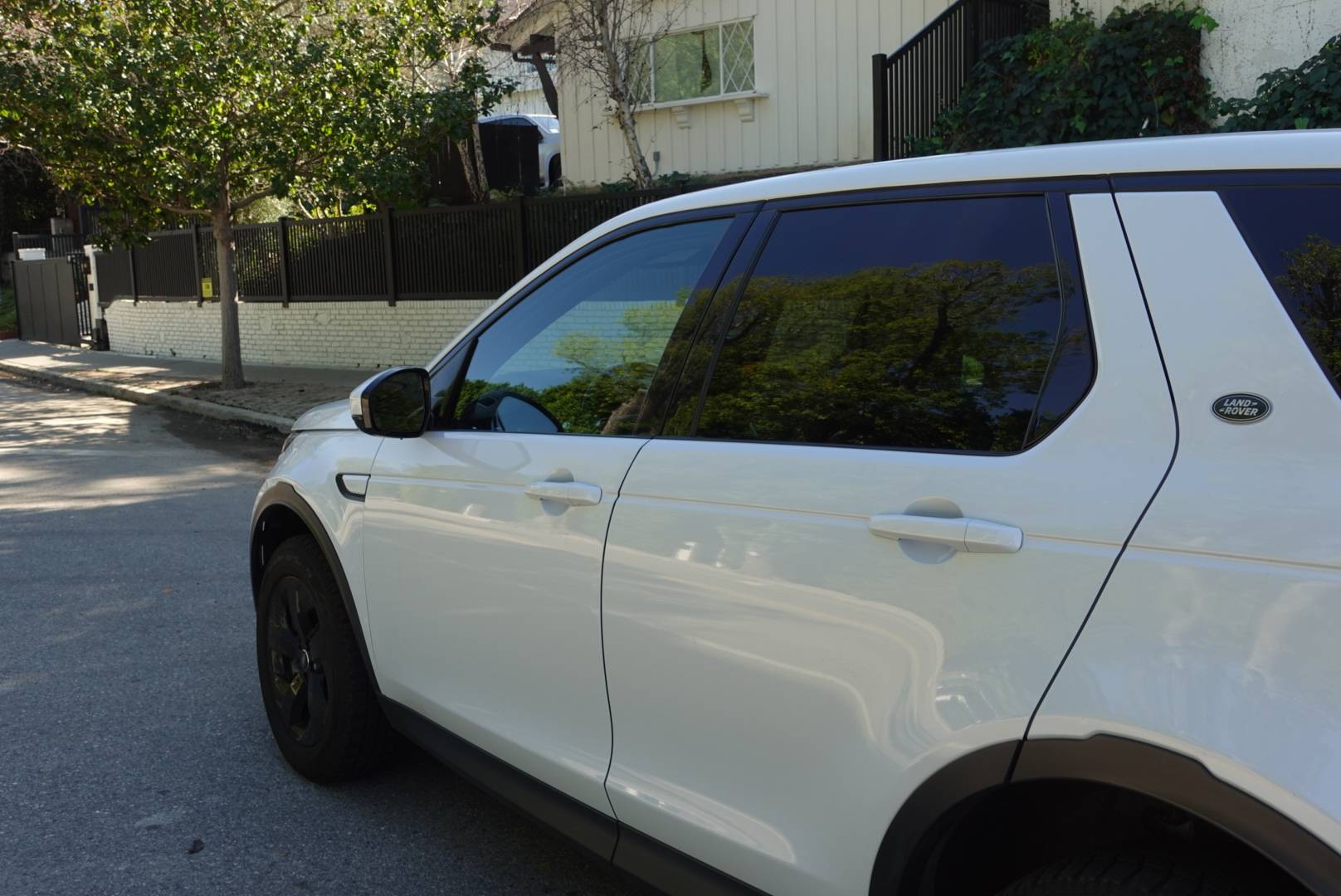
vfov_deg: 38.9
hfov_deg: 55.8
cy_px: 448
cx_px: 670
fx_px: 1267
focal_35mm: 34
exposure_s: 1/125
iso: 125
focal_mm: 13.24
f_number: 5.6
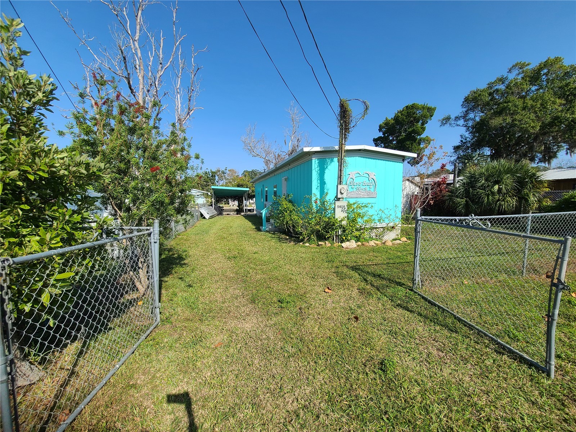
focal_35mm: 13
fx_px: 216
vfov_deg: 89.9
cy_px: 216
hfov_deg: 106.2
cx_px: 288
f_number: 2.2
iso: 50
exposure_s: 1/1668
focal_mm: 2.2
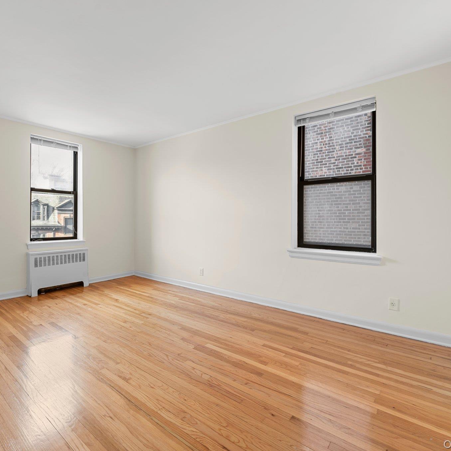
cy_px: 225
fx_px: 265
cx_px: 170
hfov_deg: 79.3
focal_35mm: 18
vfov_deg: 80.7
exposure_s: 1
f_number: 10
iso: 200
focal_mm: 14
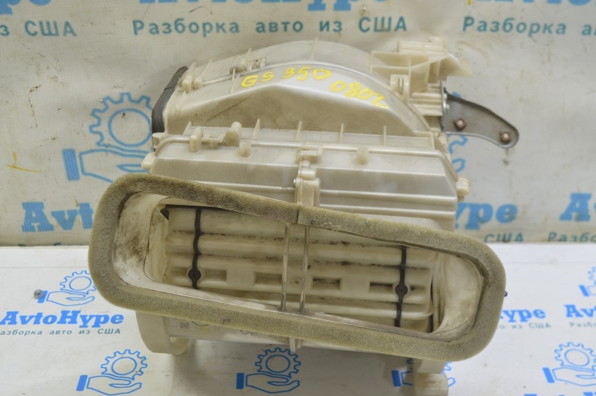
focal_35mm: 45
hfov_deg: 43.6
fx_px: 744
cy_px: 198
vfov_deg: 29.8
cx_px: 298
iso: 400
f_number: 5.6
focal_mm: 30
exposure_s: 1/20
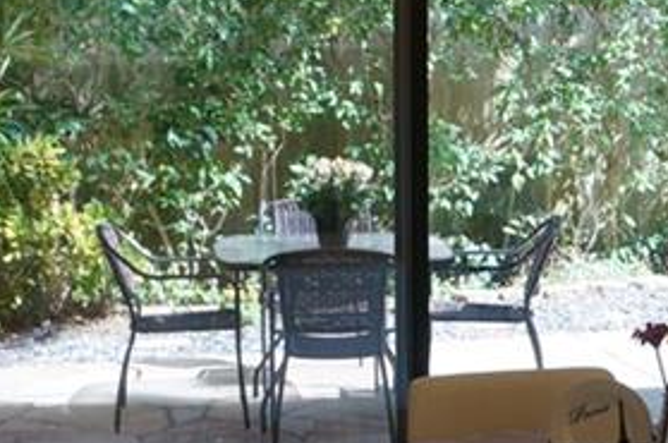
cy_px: 247
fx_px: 1630
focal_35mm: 88
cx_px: 378
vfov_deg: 15.5
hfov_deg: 23.1
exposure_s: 1/60
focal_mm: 16
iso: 250
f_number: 4
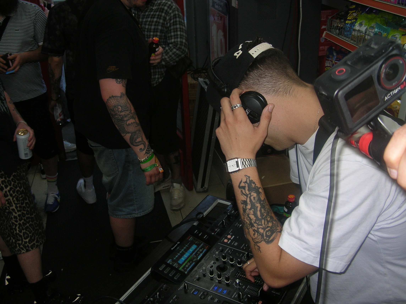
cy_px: 152
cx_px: 203
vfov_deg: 39.6
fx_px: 422
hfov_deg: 51.4
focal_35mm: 36
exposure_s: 1/60.1
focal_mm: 6
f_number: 2.7
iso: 50
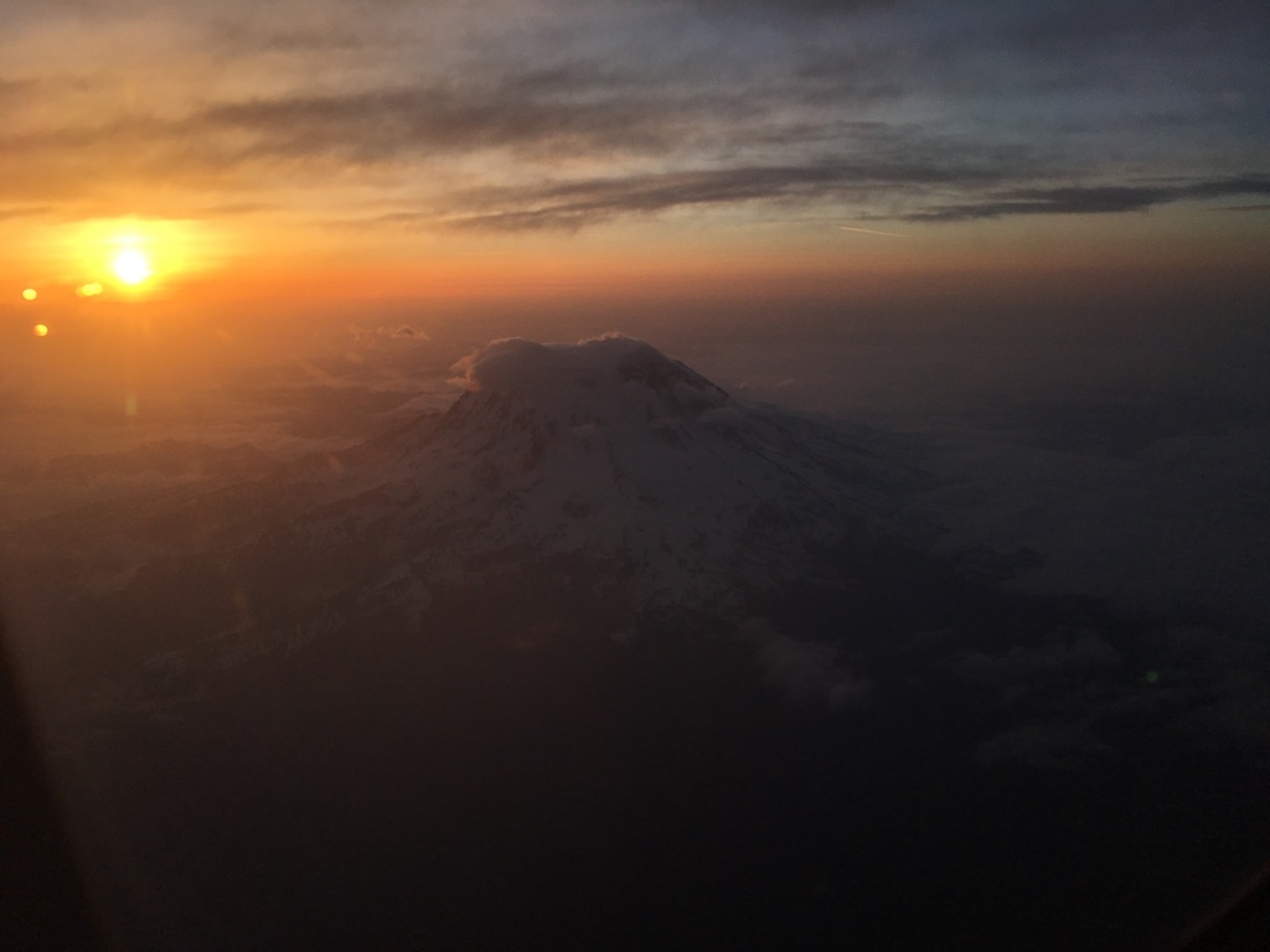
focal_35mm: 29
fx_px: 1064
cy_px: 476
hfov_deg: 61.7
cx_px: 635
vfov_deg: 48.2
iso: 25
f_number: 2.2
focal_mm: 4.15
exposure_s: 1/1131
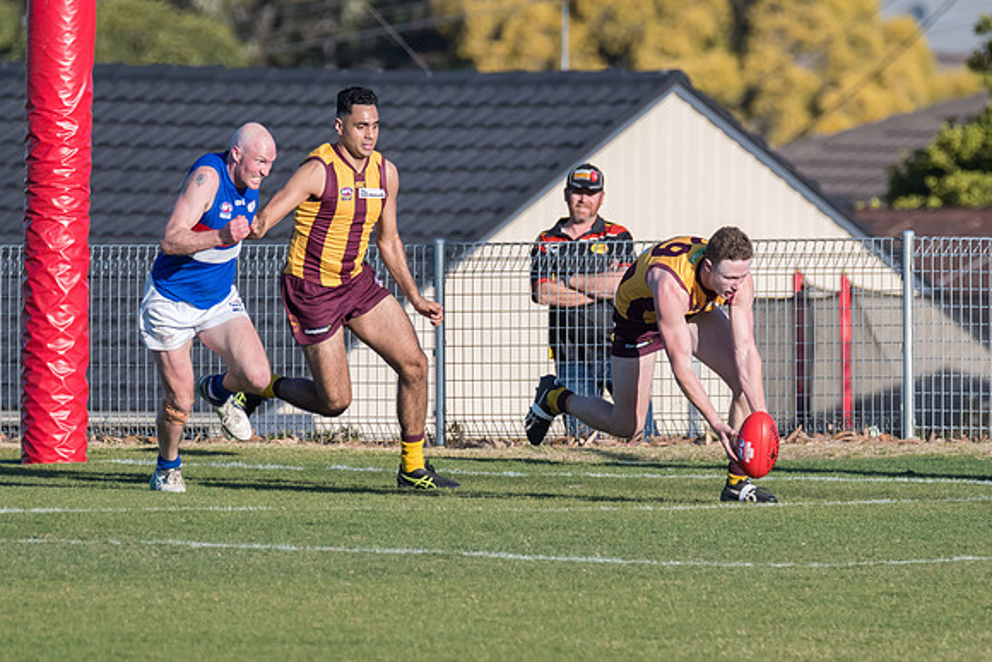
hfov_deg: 1.9
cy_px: 309
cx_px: 601
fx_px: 30345
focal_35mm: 1101
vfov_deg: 1.2
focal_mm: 550
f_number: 8
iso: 800
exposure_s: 1/2500
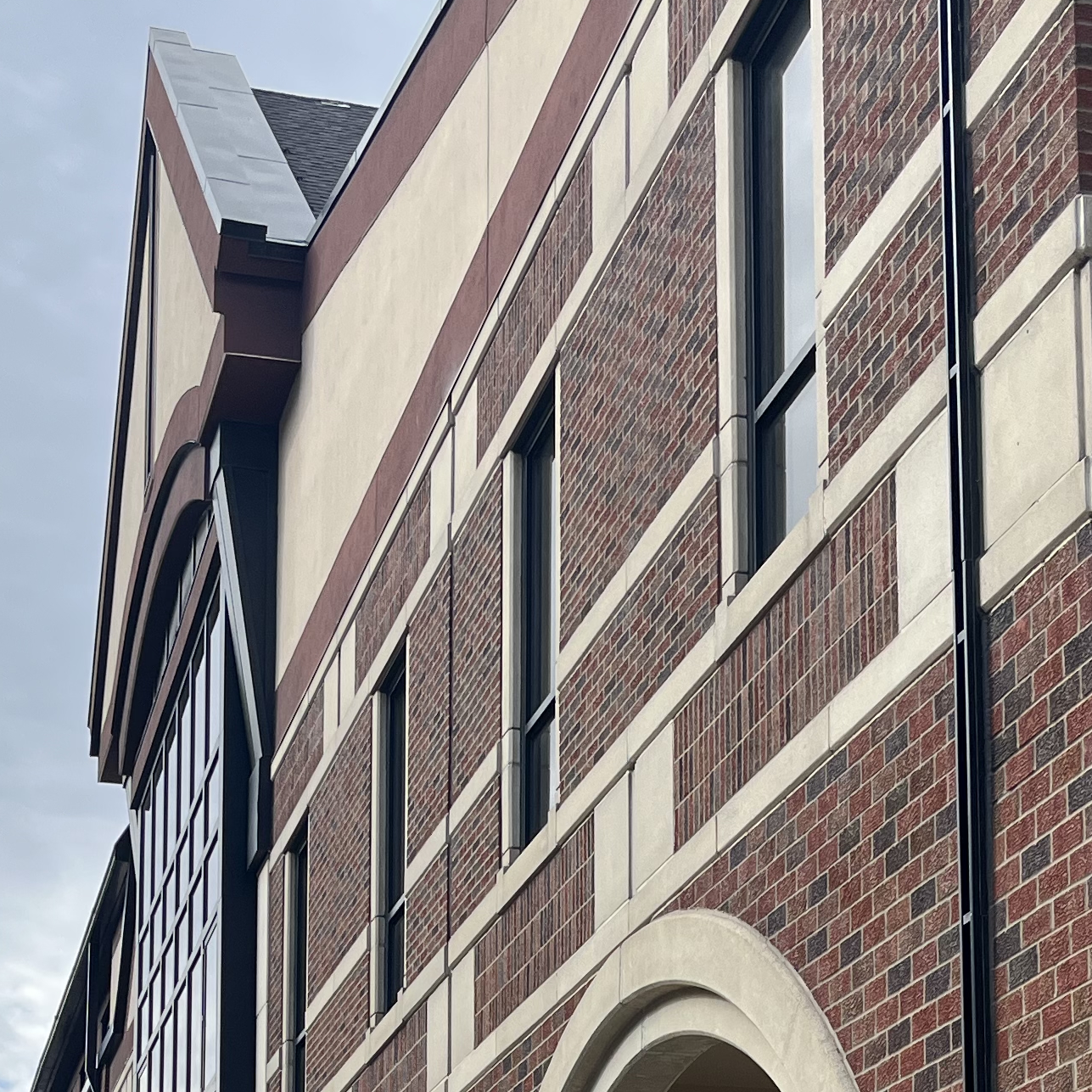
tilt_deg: +10.3
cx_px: 505
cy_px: 1257
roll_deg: -0.6
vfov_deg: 22.4
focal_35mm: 72
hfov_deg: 24.0
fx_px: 2570
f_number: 1.6
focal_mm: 5.1
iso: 50
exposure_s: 1/2463
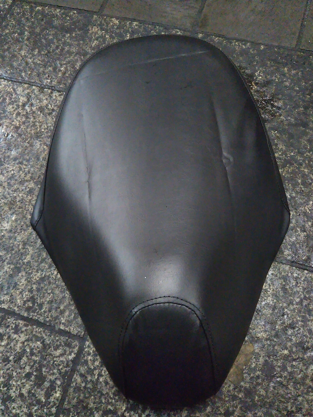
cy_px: 208
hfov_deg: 46.8
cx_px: 156
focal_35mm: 30
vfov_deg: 60.0
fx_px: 362
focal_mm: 4
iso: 836
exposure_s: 1/23
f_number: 2.2
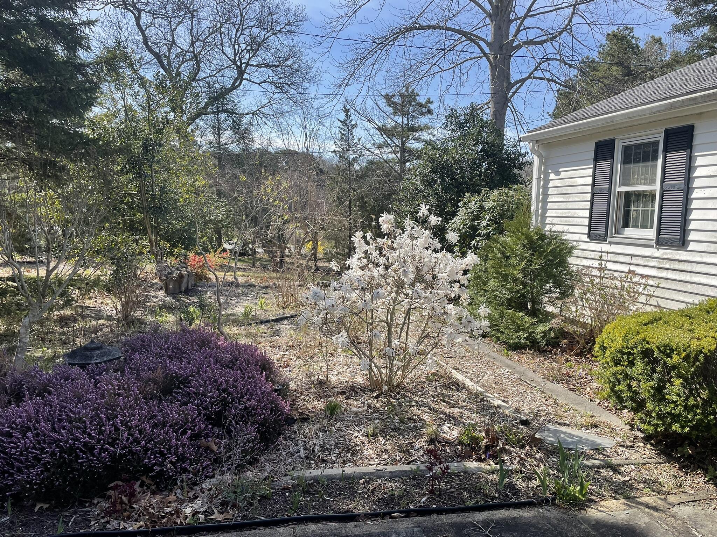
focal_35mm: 26
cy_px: 268
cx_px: 358
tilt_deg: -5.3
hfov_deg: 67.3
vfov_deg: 53.1
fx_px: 539
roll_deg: -1.4
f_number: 1.6
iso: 32
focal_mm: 4.2
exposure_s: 1/2174
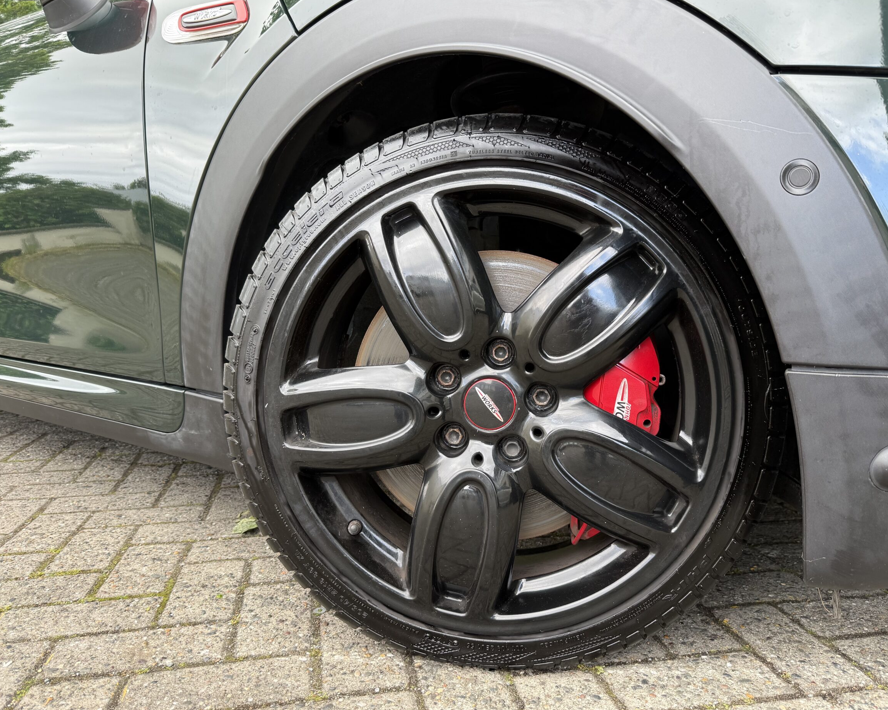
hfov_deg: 65.9
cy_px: 348
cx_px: 477
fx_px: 683
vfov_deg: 54.9
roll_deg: +0.6
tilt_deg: -5.5
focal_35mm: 26
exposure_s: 1/121
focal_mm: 6.76
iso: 100
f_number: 1.78
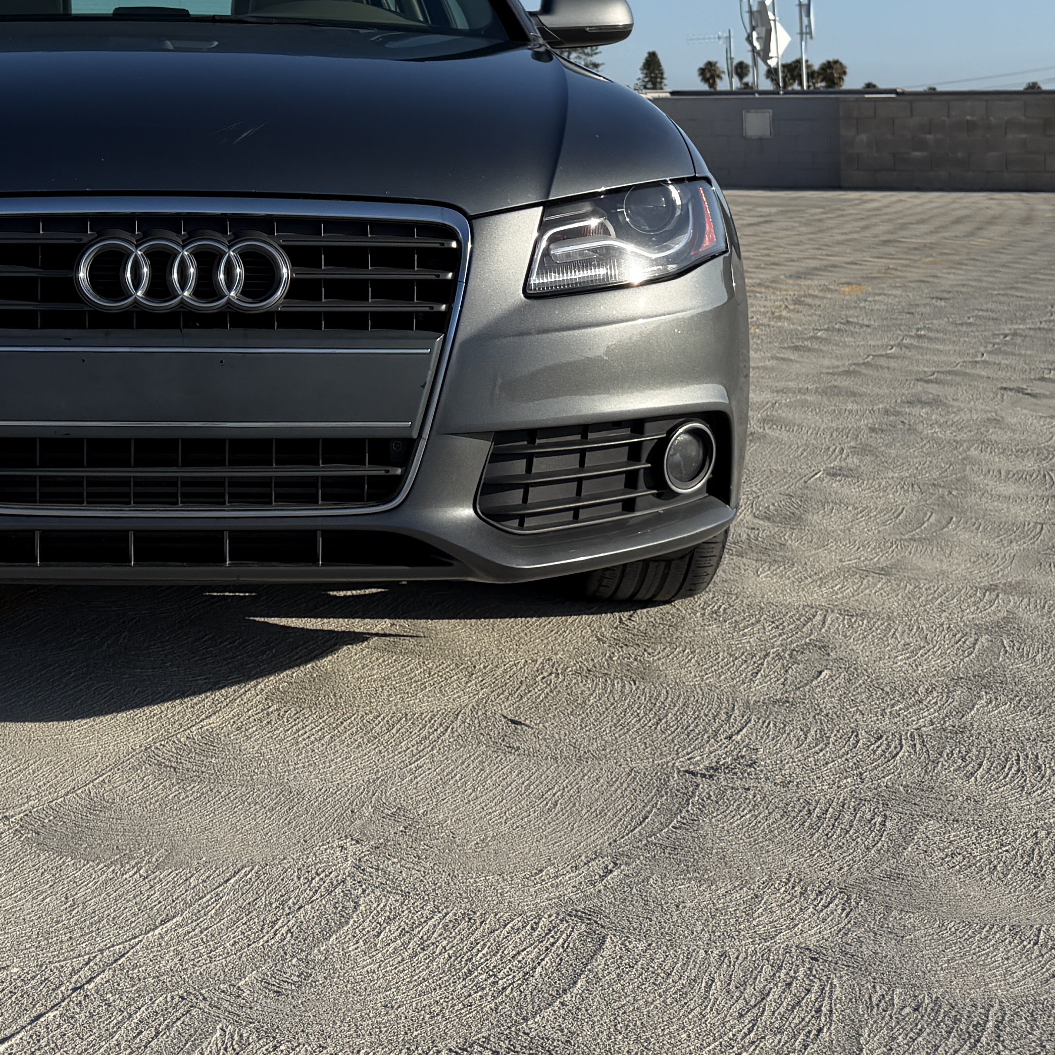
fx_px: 2000
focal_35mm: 58
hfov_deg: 28.9
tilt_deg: +1.9
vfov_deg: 28.2
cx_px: 216
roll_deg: +0.8
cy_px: 63
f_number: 1.78
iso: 80
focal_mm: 6.76
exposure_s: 1/5714
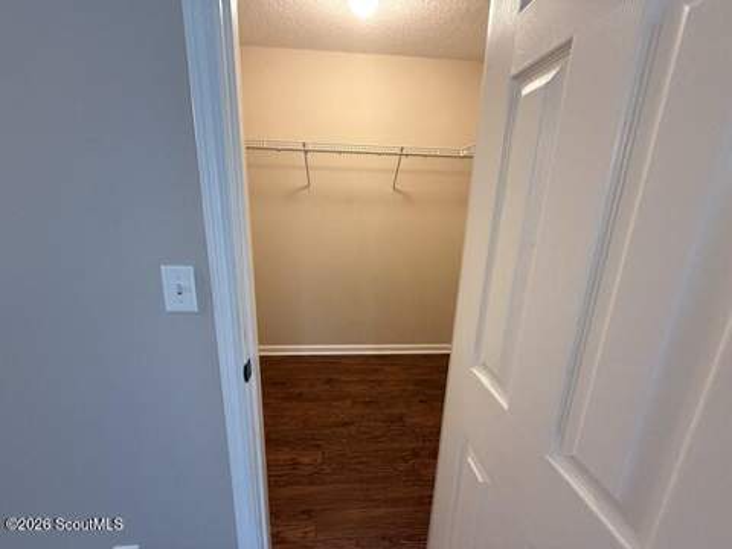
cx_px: 366
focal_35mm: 14
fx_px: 296
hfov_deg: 102.1
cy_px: 274
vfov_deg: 85.7
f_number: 2.2
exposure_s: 1/60
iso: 400
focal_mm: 2.22
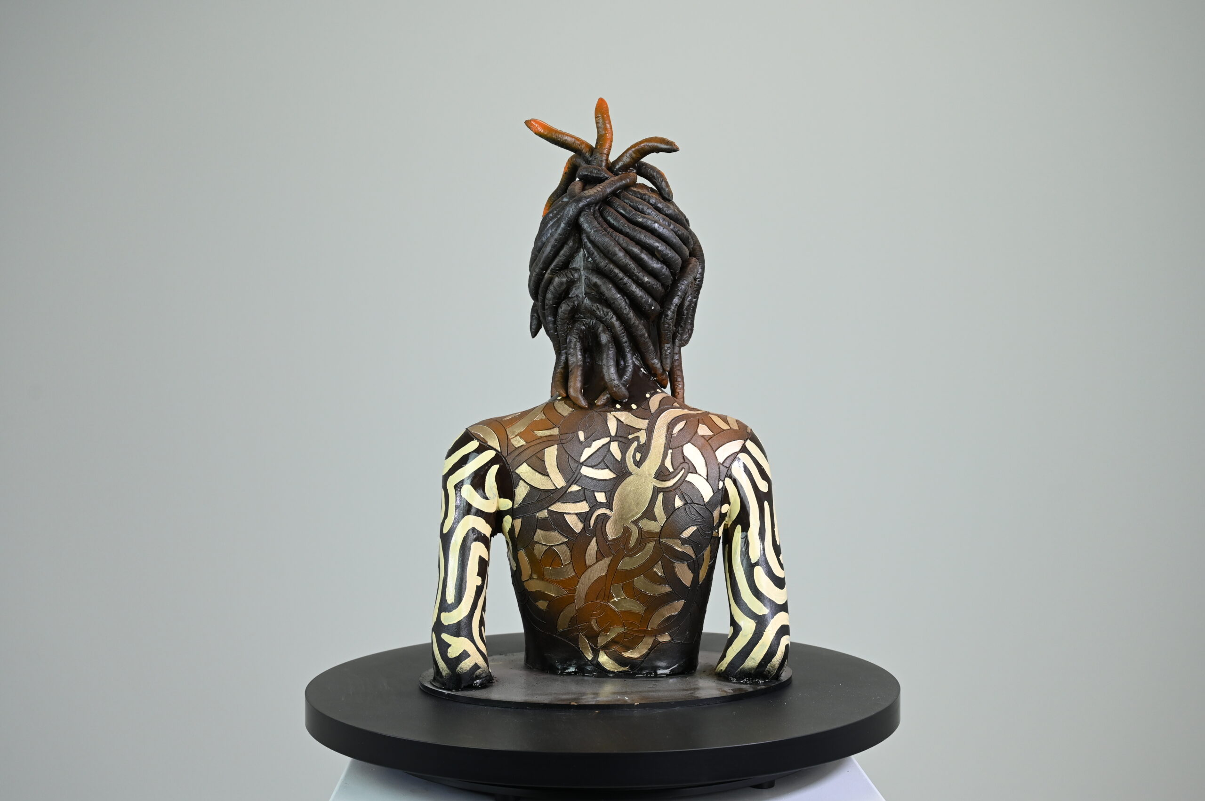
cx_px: 602
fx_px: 1539
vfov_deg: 29.2
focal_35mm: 46
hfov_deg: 42.8
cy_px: 400
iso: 1000
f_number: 5.6
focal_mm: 46
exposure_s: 1/125
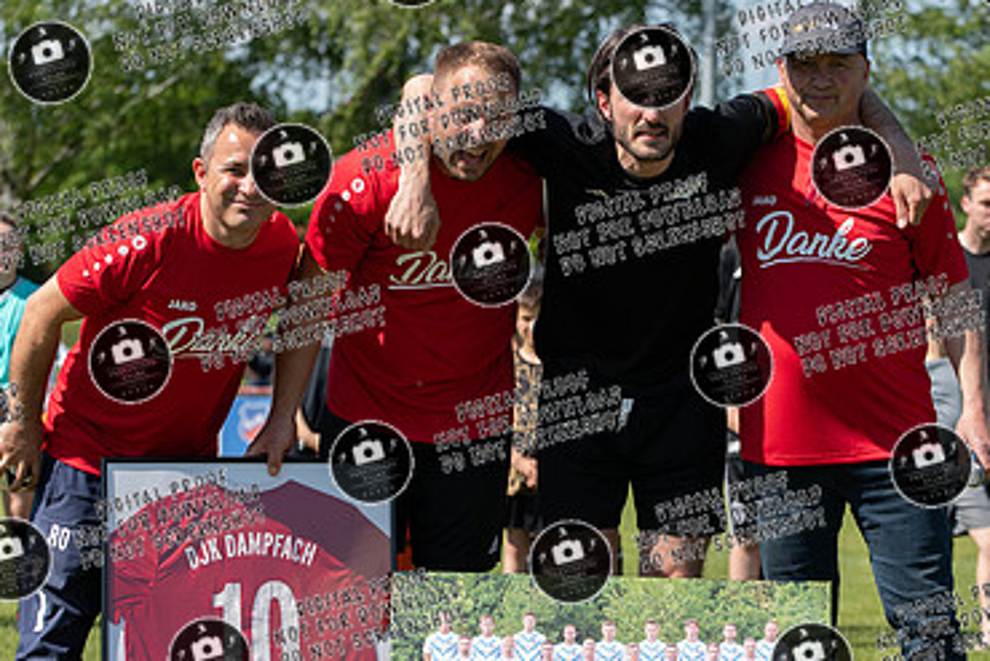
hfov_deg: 12.9
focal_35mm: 159
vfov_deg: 8.6
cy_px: 342
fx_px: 4374
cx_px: 555
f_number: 4
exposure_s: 1/800
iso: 160
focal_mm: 85
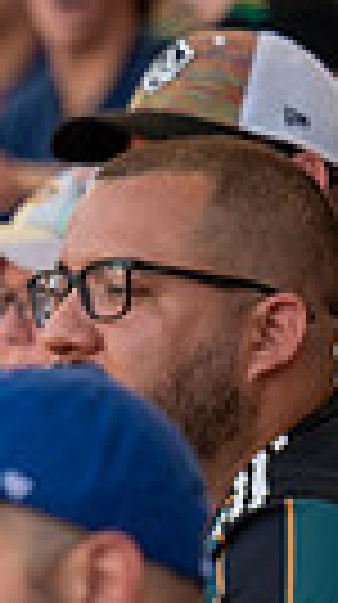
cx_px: -910
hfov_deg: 1.0
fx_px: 18489
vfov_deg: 1.9
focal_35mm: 1156
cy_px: 740
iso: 1000
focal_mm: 170
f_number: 2.8
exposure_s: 1/2000
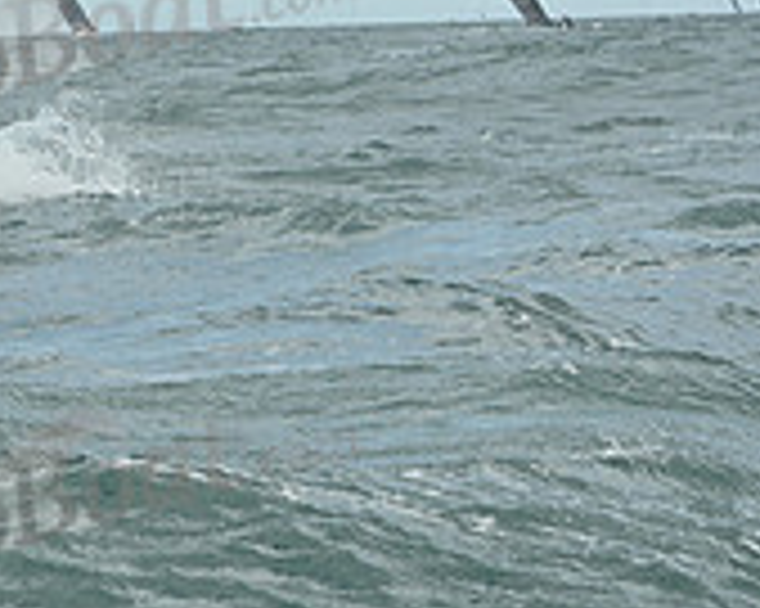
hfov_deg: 8.3
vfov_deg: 6.8
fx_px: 5080
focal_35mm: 226
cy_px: -124
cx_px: -504
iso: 320
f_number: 9
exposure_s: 1/1250
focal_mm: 70
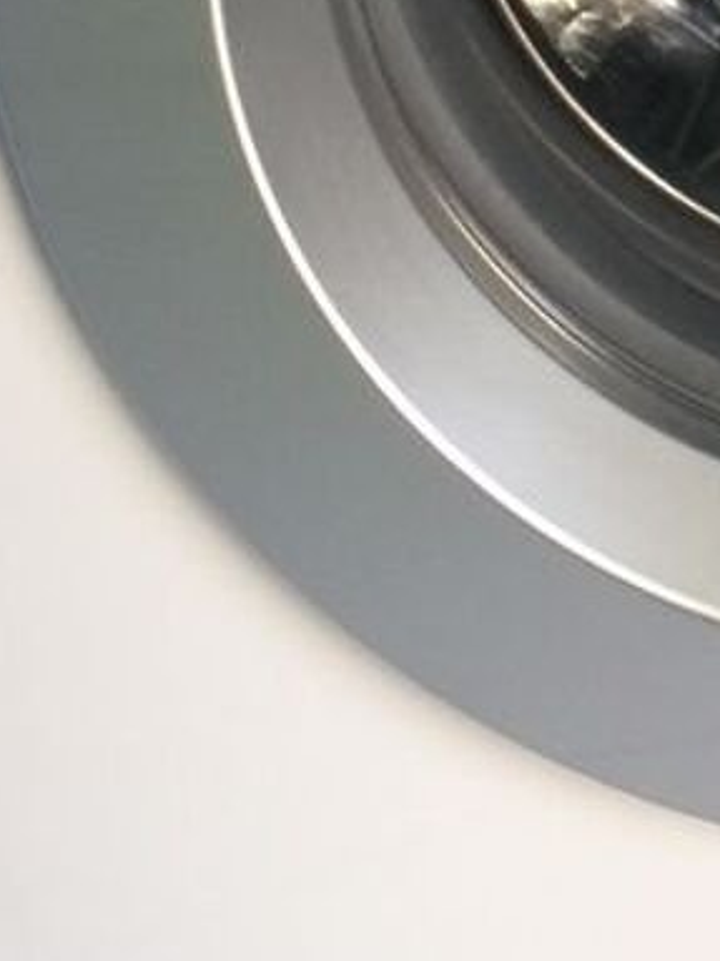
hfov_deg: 13.9
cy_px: -192
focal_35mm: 101
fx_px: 2803
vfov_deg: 18.4
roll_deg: -0.1
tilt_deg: -17.3
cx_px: 993
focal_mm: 4.15
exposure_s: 1/33
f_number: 2.2
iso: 64
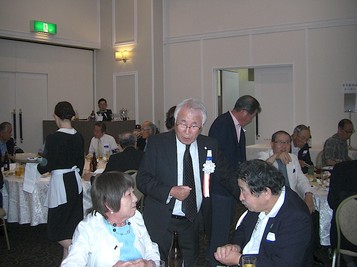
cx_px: 178
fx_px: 392
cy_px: 134
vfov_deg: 37.7
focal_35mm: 38
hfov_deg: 49.0
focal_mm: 6.3
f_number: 3.4
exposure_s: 1/60
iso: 200
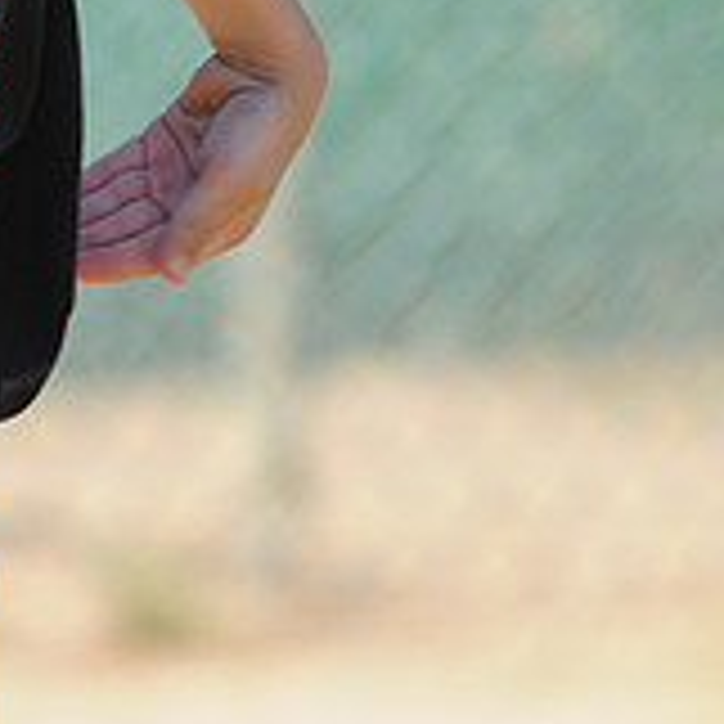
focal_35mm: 1379
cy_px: -450
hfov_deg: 1.3
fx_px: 32631
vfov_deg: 1.3
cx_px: 88
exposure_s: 1/800
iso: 200
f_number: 4
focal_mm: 300
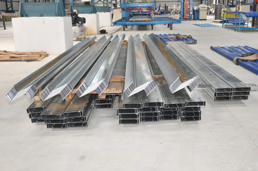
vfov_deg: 35.4
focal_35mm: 38
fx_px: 268
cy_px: 86
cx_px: 129
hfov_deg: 51.3
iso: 400
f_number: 5
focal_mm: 25
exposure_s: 1/80
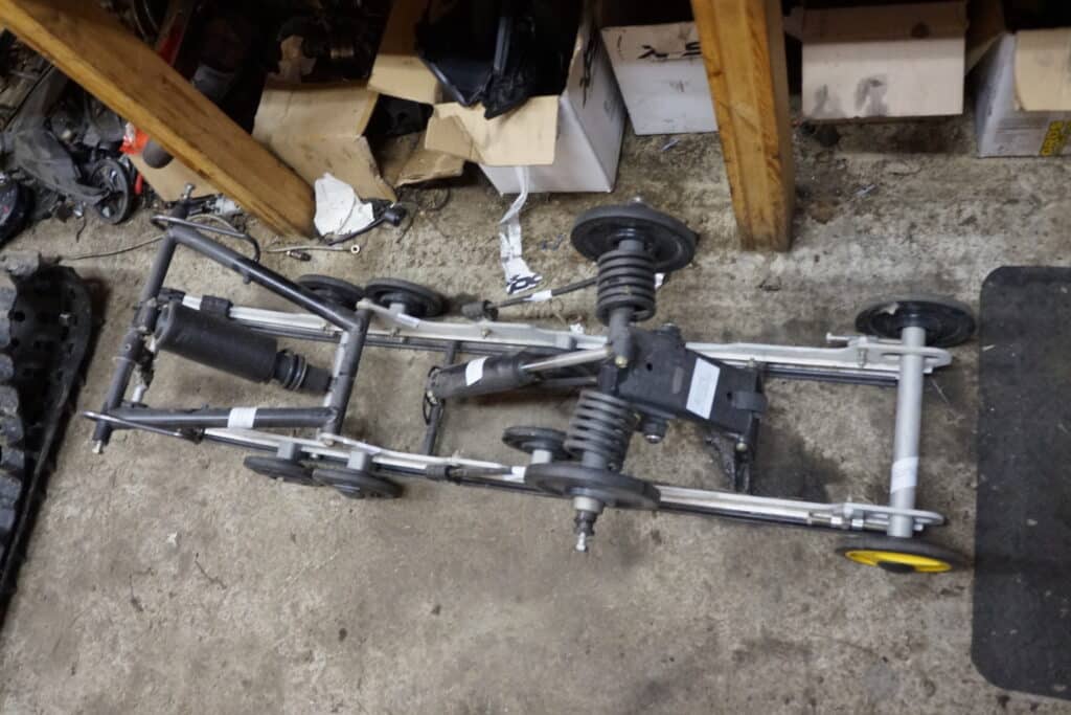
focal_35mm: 27
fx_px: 803
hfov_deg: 67.4
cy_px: 358
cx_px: 536
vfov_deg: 47.9
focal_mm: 18
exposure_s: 1/40
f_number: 5
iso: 3200
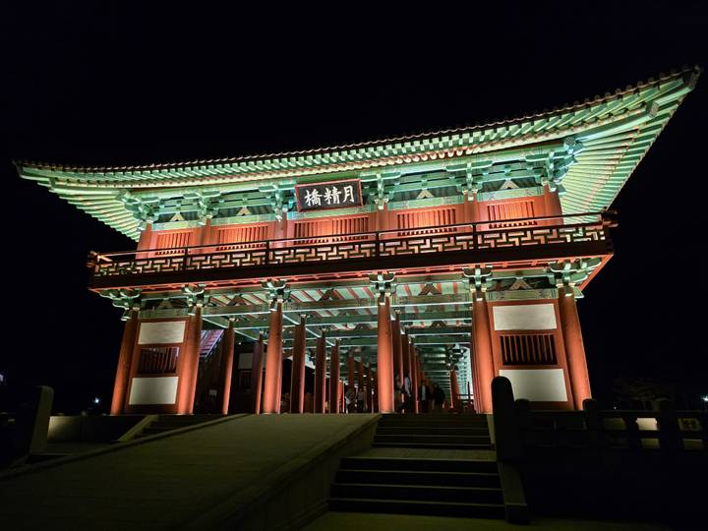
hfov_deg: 73.9
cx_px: 354
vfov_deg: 58.9
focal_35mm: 23
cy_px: 266
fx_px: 470
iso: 1250
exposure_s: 1/100
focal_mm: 6.3
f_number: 1.7
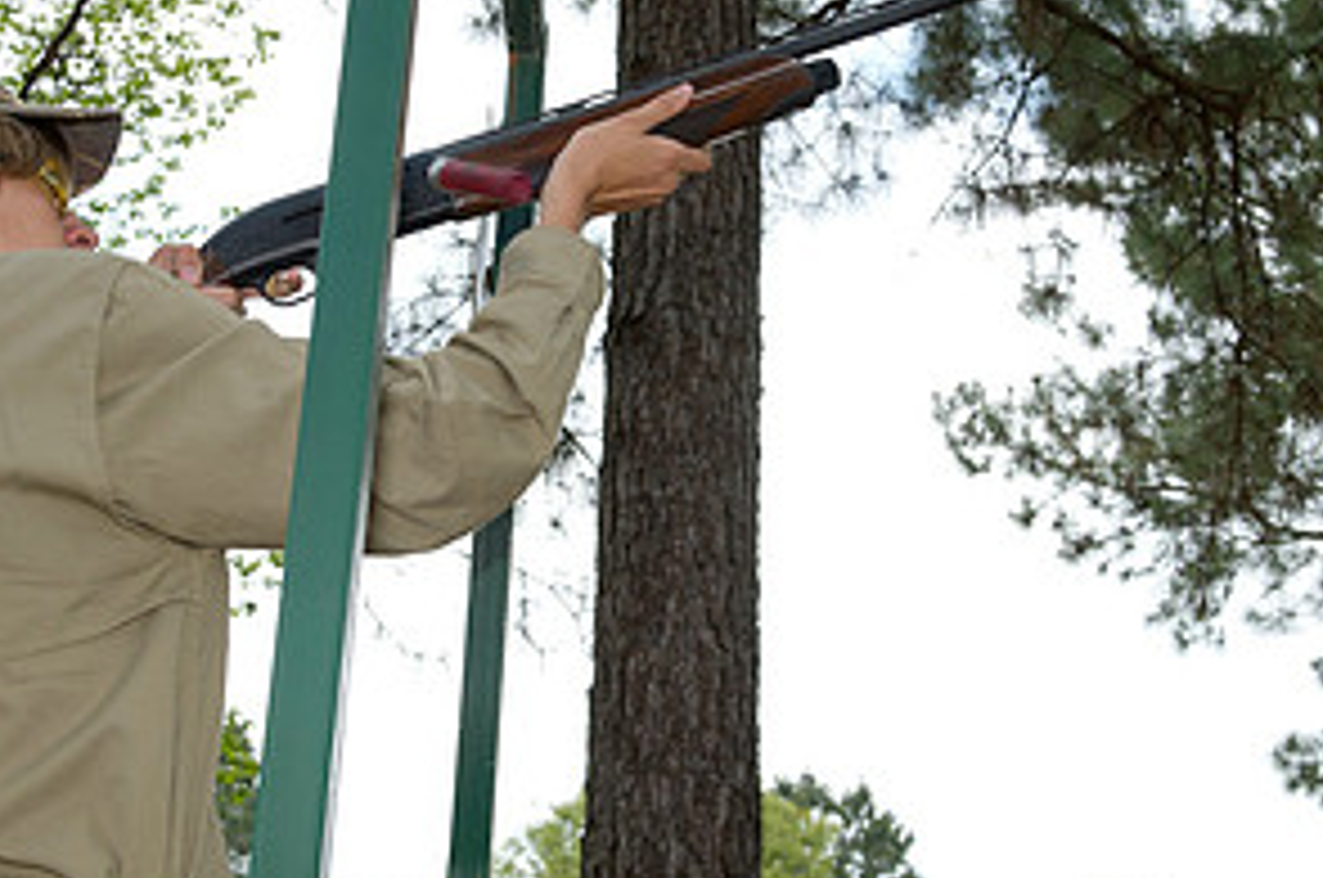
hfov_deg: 25.7
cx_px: 576
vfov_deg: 17.2
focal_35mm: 79
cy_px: 302
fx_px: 2898
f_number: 8
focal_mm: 40
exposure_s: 1/320
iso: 400
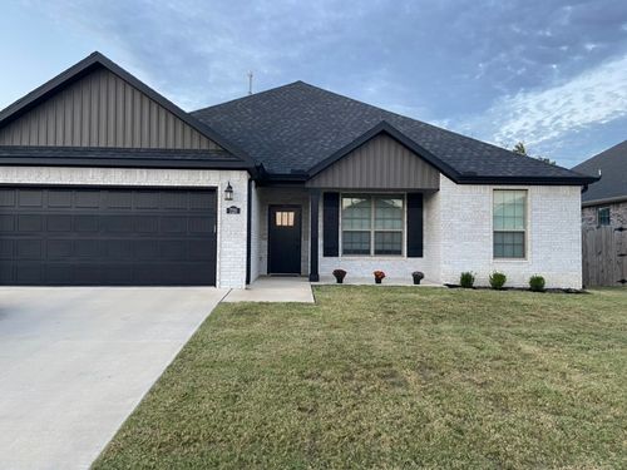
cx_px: 314
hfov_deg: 67.3
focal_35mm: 26
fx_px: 471
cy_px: 235
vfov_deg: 53.1
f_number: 1.8
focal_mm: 4.25
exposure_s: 1/76
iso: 125
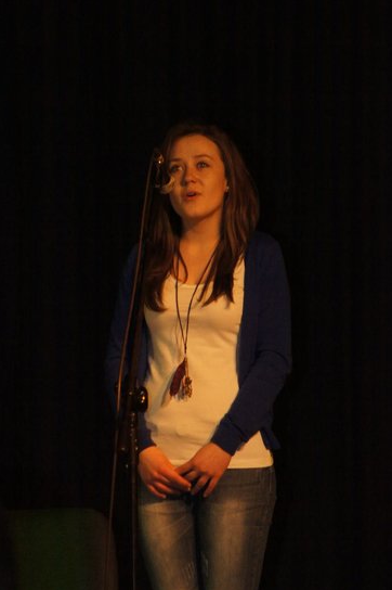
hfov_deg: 3.0
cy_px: 294
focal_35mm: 454
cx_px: 195
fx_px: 7424
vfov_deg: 4.5
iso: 3200
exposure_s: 1/160
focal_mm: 300
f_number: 10
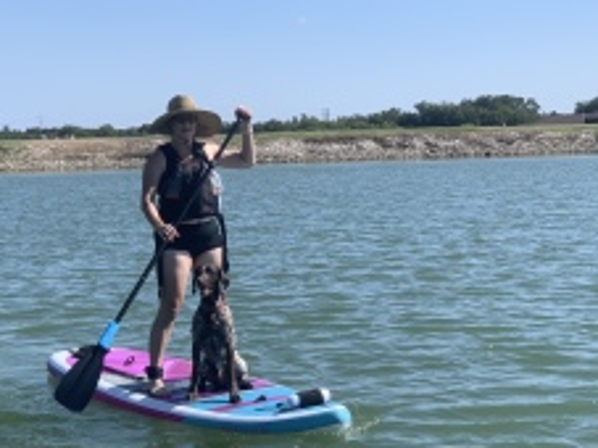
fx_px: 1450
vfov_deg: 17.5
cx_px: 303
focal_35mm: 84
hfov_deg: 23.3
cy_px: 303
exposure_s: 1/1089
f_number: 2.4
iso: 16
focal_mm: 6
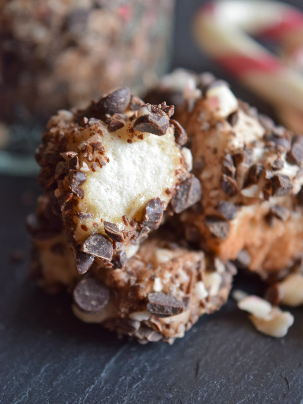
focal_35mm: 90
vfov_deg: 21.9
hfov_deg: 16.5
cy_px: 221
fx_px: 1045
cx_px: 152
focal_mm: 55
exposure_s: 1/60
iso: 800
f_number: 5.6
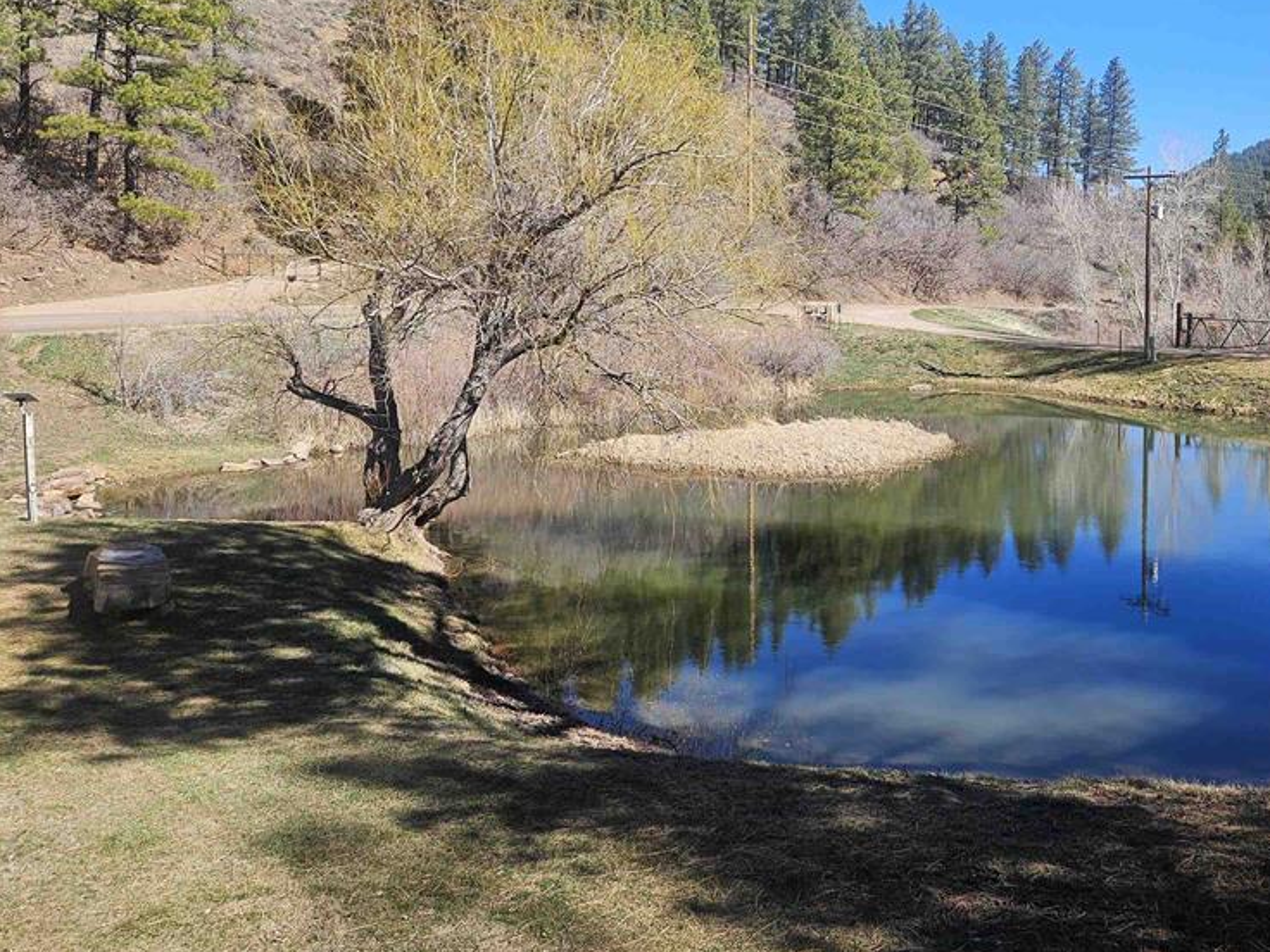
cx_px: 827
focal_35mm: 32
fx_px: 1174
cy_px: 323
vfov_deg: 43.6
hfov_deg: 55.8
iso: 25
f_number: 1.8
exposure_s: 1/1047
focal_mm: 5.4
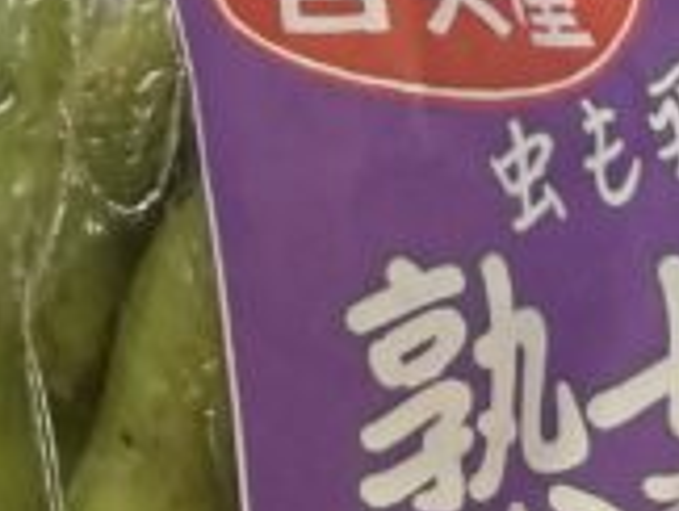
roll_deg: -14.8
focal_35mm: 142
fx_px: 2789
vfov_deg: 10.4
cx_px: 1534
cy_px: 503
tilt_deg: -28.5
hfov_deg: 11.8
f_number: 2.2
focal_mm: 2.22
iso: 250
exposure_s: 1/120
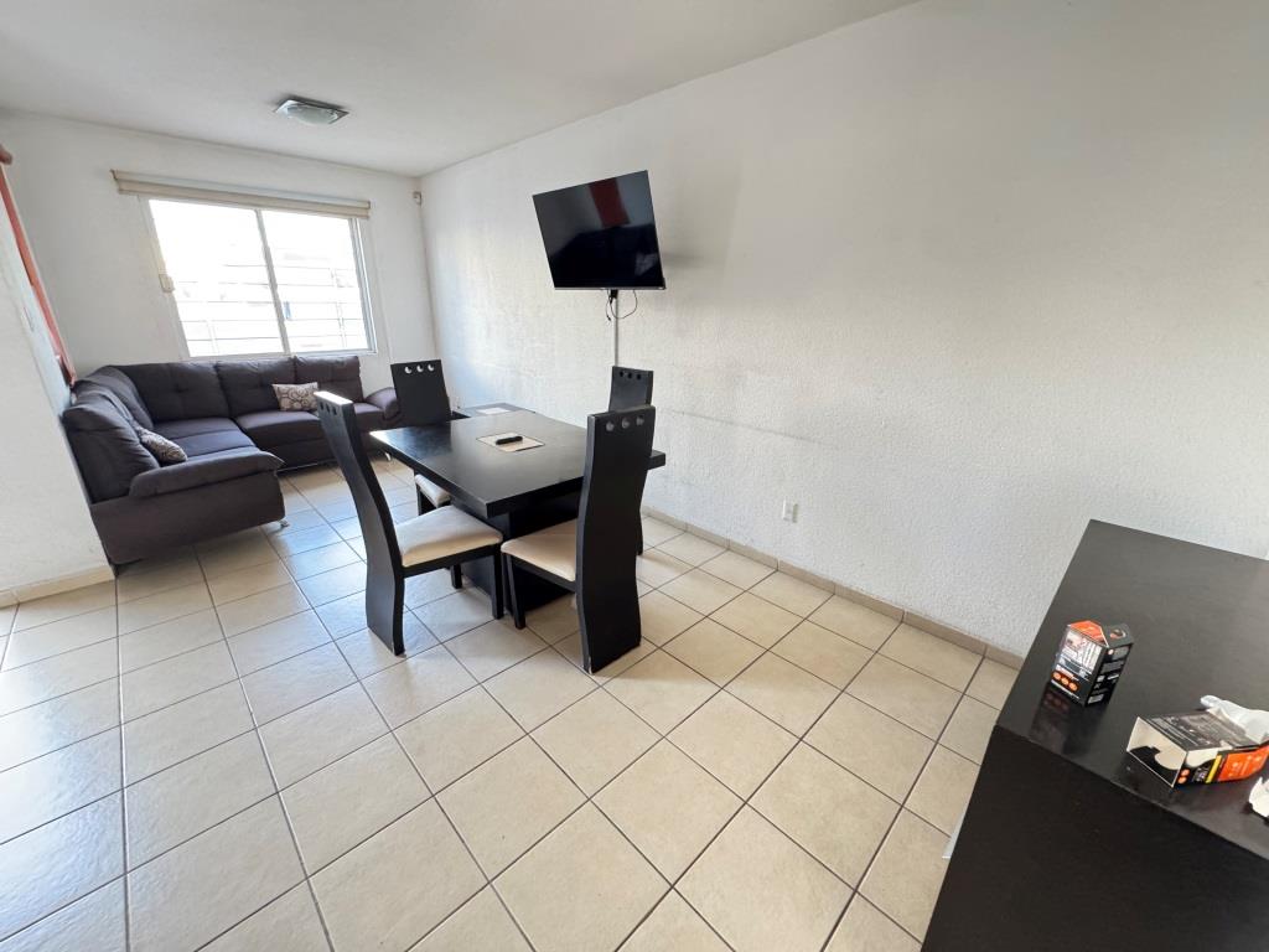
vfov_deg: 85.7
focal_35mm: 14
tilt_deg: -18.9
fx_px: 513
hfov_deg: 102.1
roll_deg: +0.2
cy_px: 476
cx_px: 634
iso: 640
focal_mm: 2.22
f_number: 2.2
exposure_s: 1/60
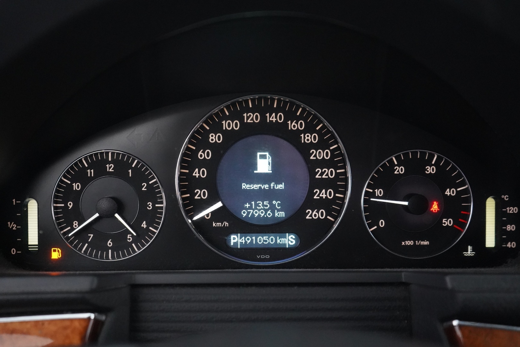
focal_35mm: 35
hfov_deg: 54.4
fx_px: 506
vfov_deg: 37.9
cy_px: 174
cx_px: 260
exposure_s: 1/60
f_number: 4.5
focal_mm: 35
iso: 12800
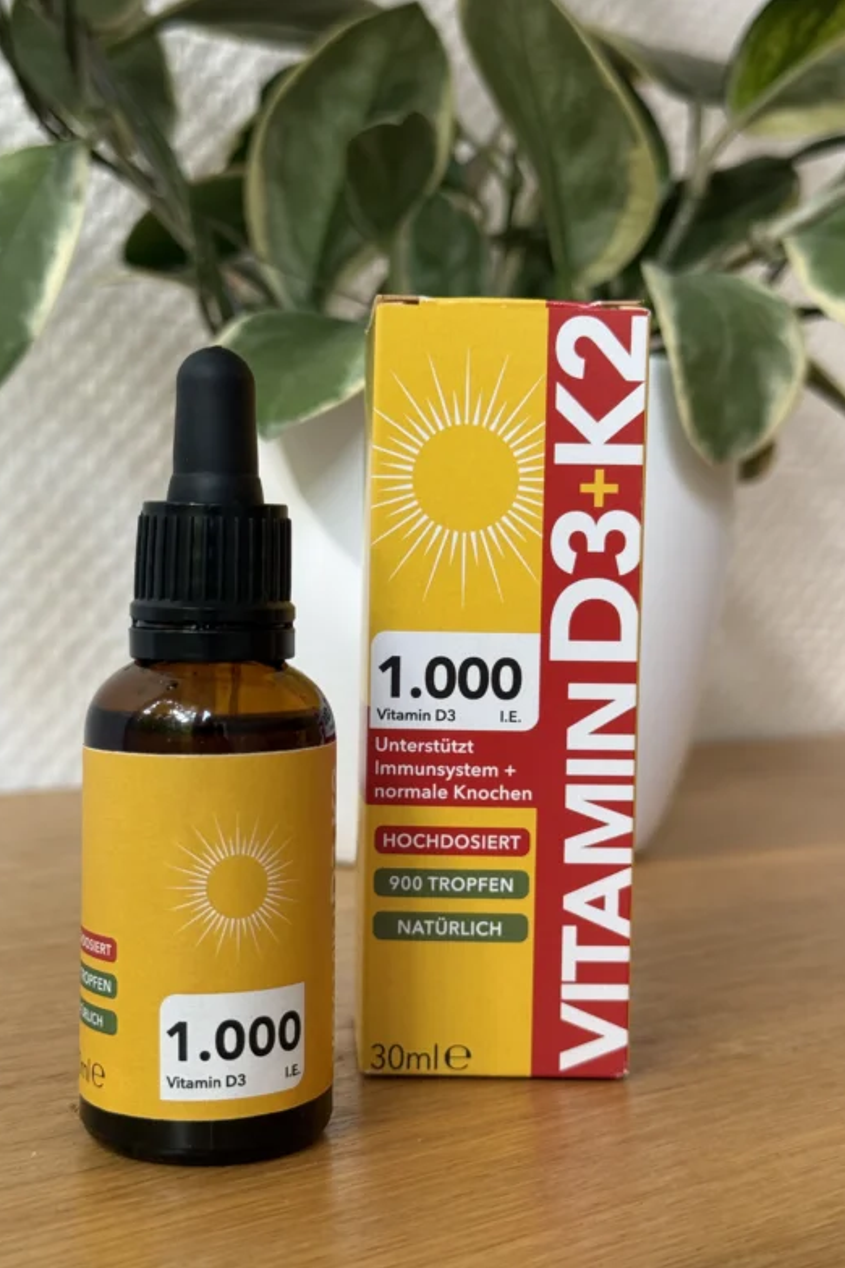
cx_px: 397
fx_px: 1795
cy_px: 646
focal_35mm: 51
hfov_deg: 26.5
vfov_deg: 38.9
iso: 100
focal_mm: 6.76
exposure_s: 1/84
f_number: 1.78
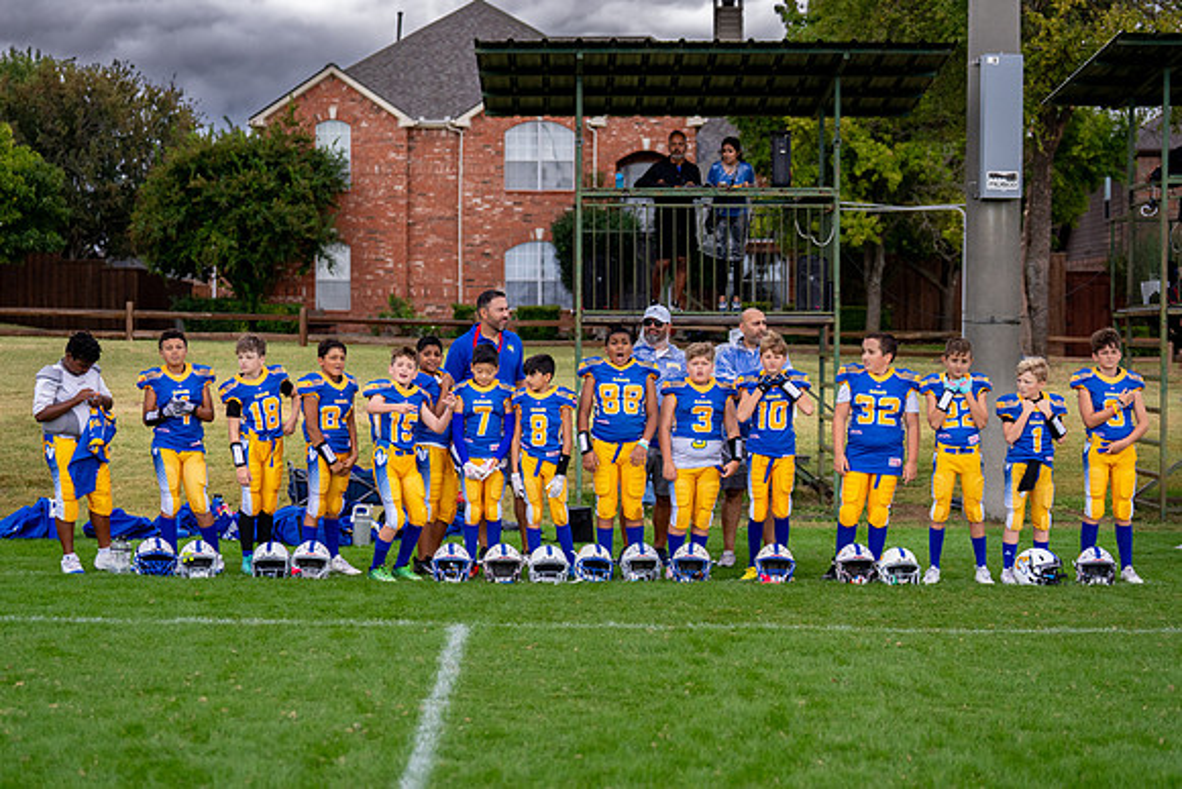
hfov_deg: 24.8
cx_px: 617
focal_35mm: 82
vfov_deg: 16.7
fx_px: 2683
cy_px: 404
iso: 500
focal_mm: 70
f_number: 2.8
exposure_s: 1/1250
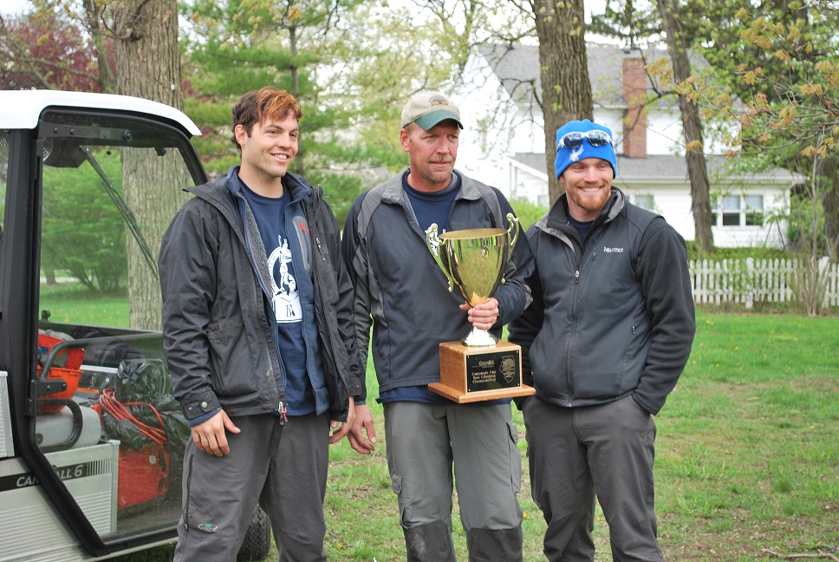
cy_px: 281
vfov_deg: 19.0
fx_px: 1680
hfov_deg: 28.0
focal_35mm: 72
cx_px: 420
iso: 200
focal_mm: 48
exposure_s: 1/40
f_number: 5.6
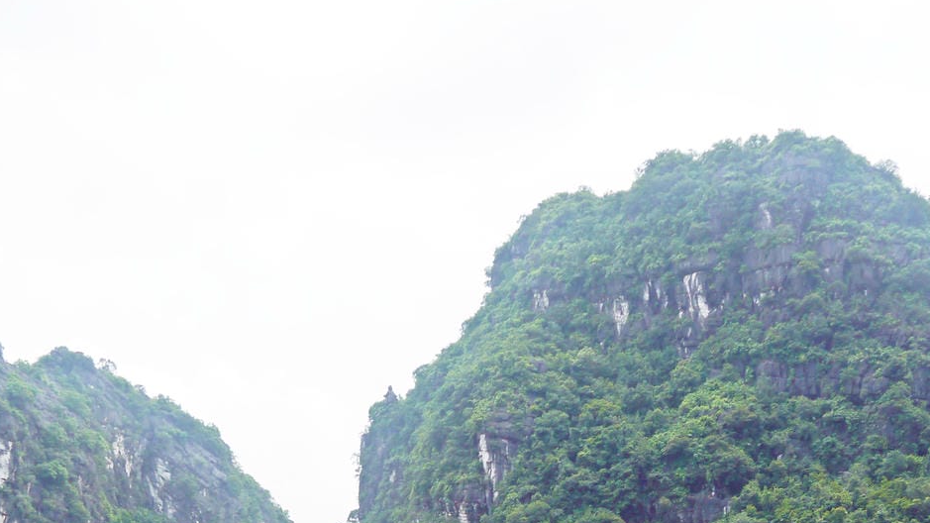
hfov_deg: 39.9
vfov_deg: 20.0
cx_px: 494
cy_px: 782
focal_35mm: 52
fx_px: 1282
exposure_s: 1/200
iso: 160
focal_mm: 14
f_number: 5.6
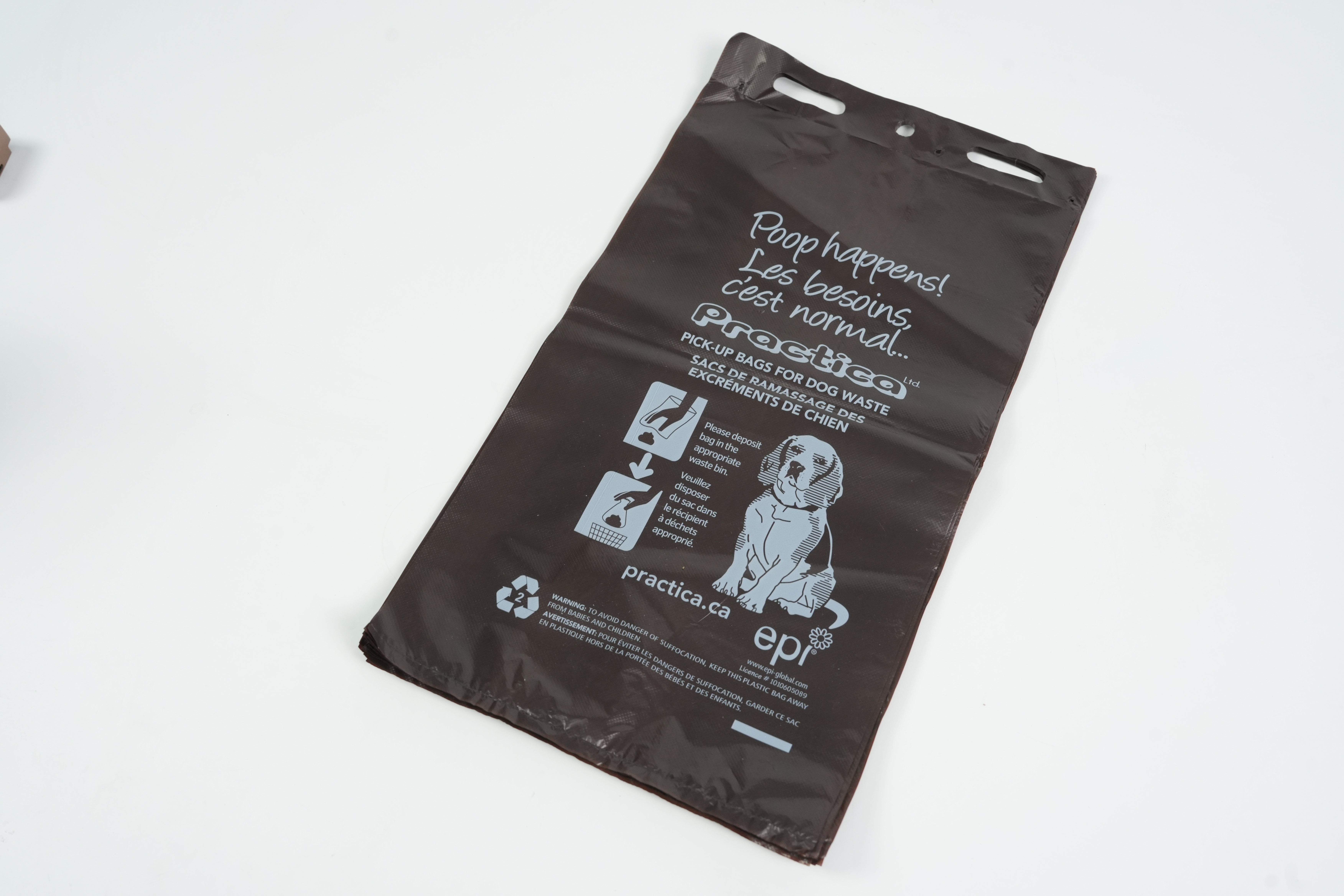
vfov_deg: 37.9
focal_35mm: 35
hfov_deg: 54.4
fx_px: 1307
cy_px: 448
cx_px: 672
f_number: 8
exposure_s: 1/250
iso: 1600
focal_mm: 35
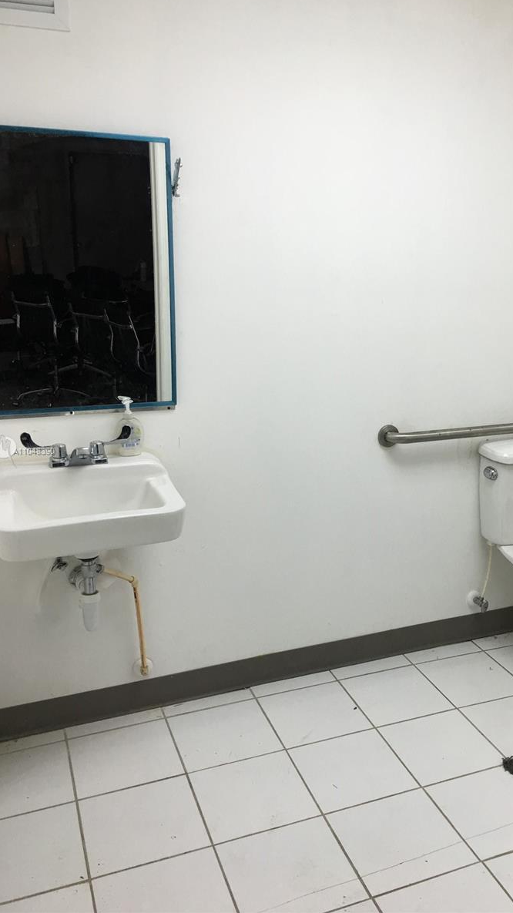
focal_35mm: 32
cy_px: 451
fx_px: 774
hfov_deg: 36.4
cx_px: 333
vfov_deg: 61.0
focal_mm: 4.15
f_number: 2.2
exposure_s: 1/40
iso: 25
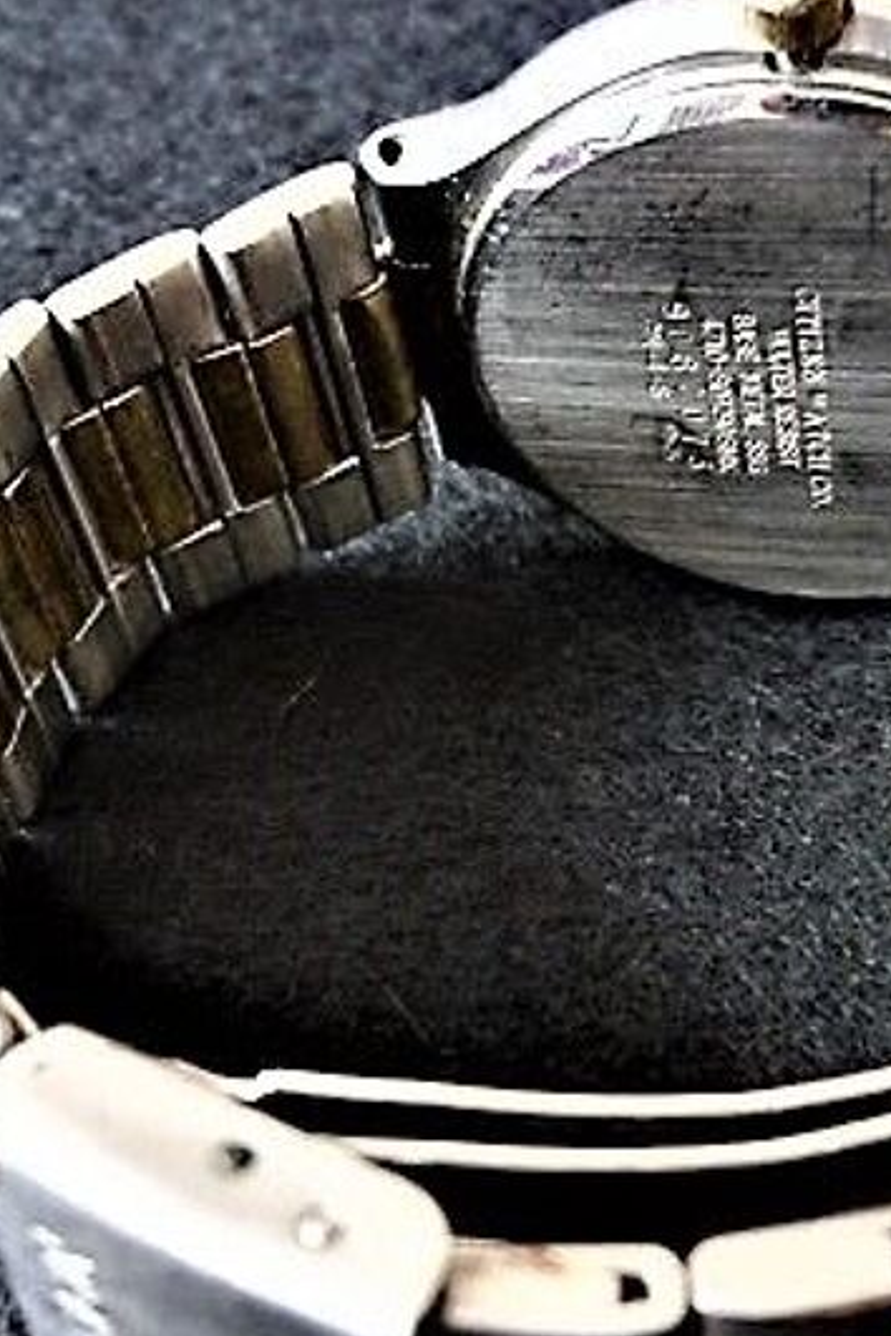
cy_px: 803
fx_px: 1819
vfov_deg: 40.2
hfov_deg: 27.4
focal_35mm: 49
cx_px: 571
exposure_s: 1/4
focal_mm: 4.5
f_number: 3.3
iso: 100
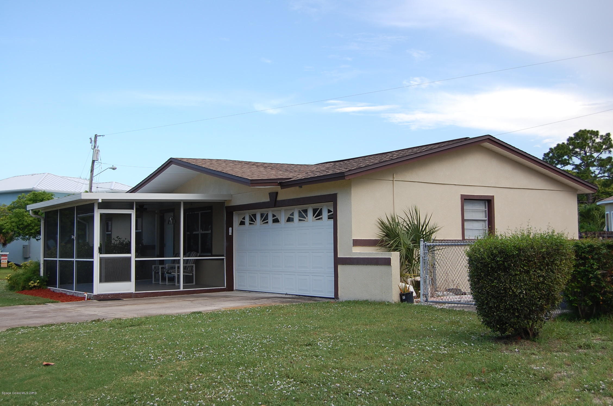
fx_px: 714
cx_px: 306
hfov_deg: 46.5
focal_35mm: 42
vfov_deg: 31.8
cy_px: 203
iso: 200
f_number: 6.3
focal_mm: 28
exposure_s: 1/160
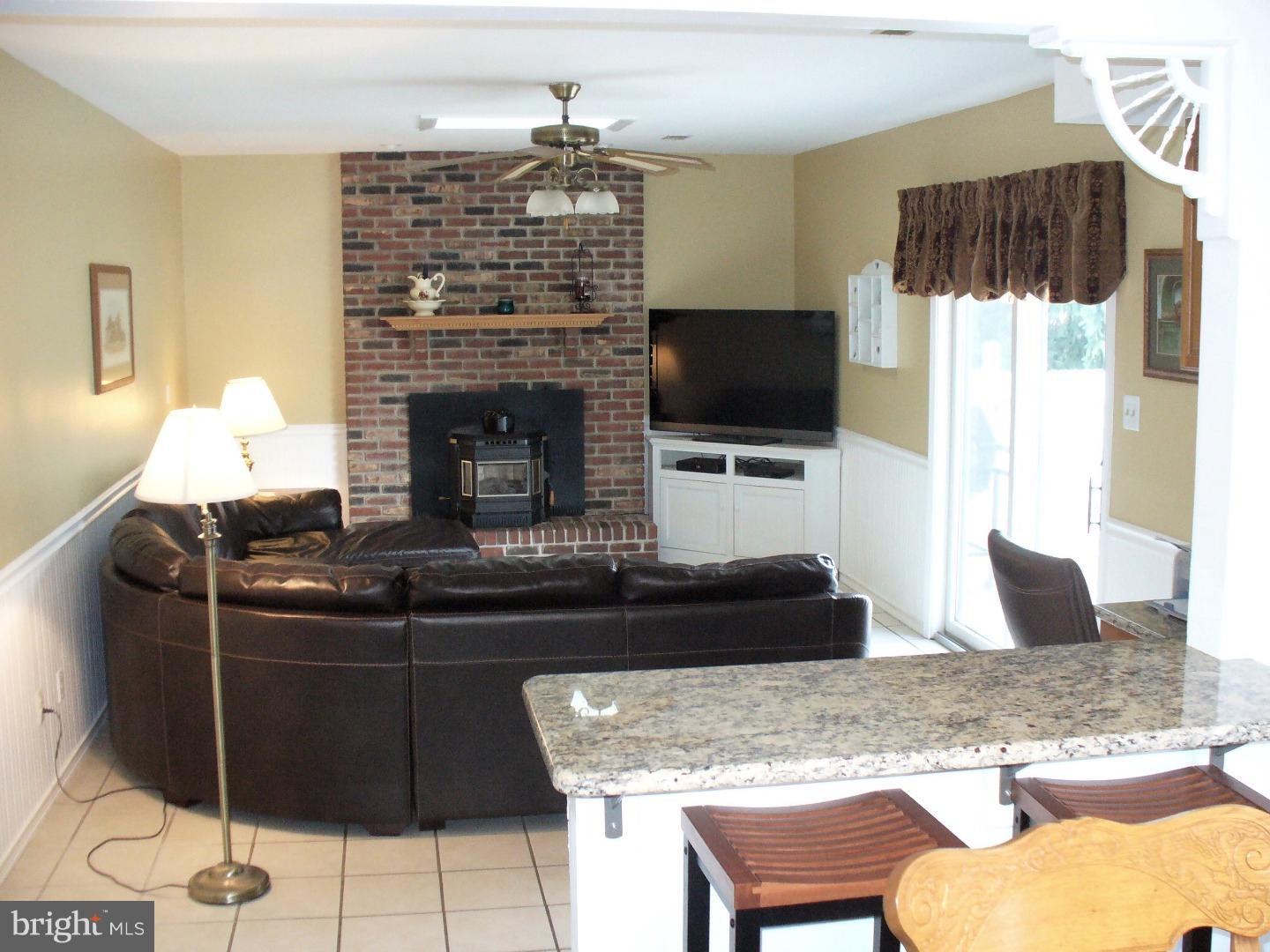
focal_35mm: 37
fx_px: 1357
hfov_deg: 50.1
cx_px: 635
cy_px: 476
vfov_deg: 38.7
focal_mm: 6.1
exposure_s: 1/30
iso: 250
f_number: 2.8
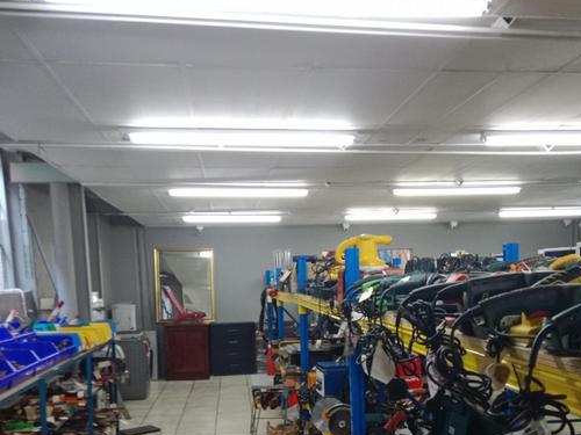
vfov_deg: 35.0
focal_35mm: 40
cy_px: 341
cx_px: 335
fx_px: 671
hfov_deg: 46.6
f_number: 2.2
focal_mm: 3.4
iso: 529
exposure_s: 1/33.3
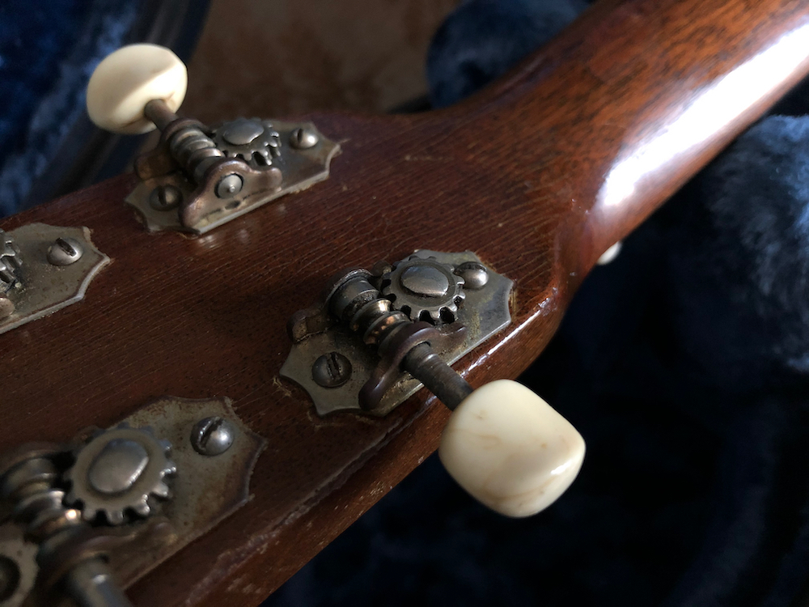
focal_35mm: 28
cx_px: 404
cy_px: 304
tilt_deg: -66.9
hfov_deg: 63.4
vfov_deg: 49.7
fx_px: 654
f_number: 1.8
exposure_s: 1/5
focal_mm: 4
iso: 100
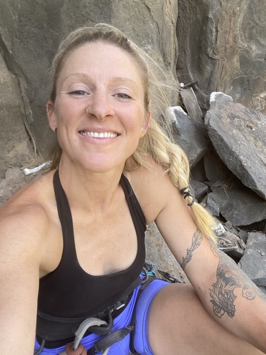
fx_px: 307
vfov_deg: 60.0
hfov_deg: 46.8
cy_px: 178
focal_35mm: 30
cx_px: 133
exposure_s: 1/122
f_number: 2.2
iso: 32
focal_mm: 2.71
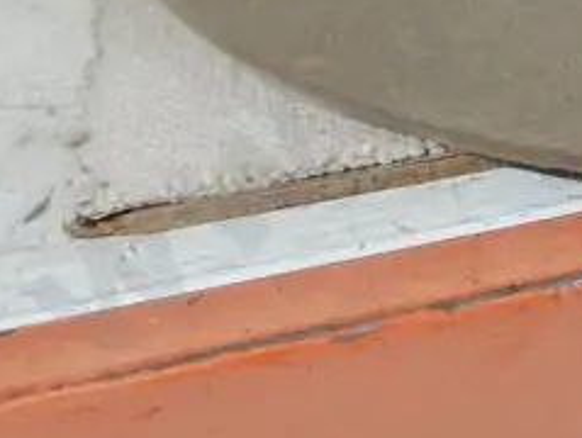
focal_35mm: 154
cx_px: 1045
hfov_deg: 11.8
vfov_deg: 9.1
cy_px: -414
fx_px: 2593
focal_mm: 18
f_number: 4
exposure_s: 1/60
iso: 1000
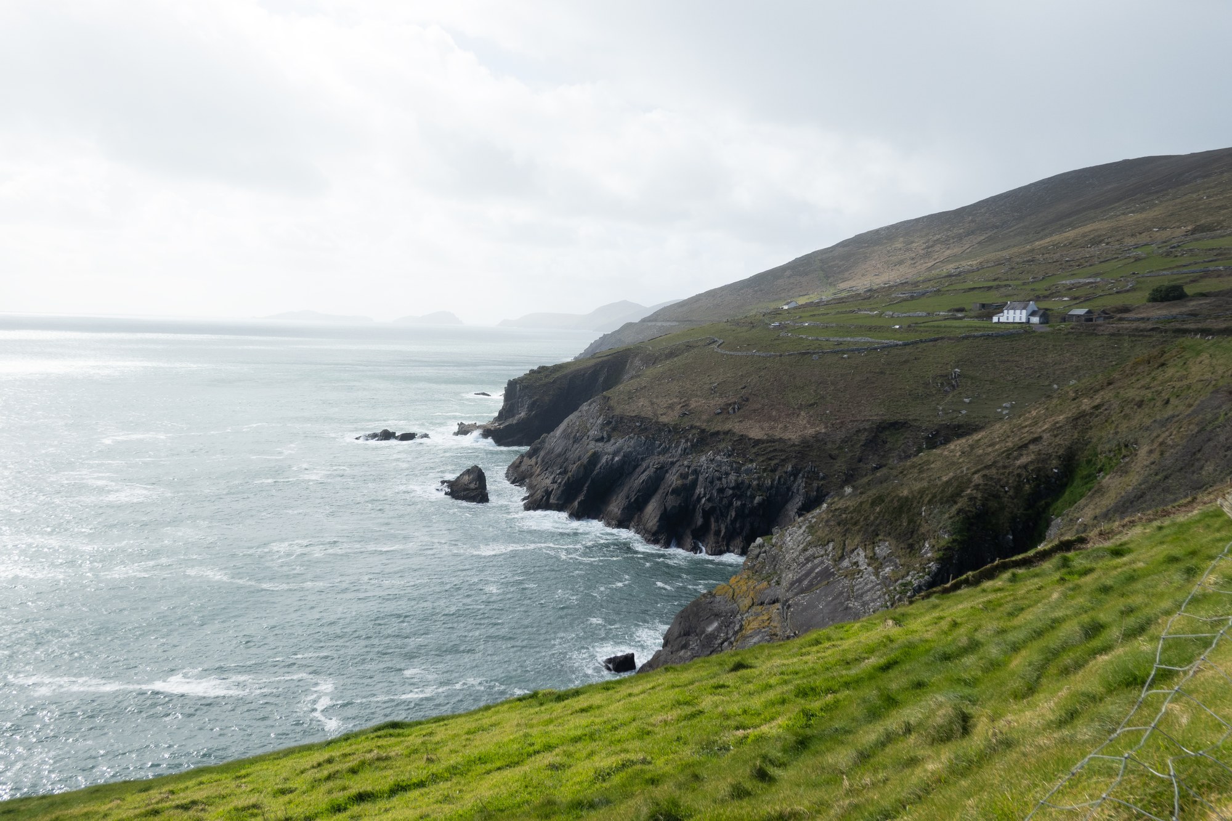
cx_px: 616
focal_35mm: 29
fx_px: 992
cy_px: 410
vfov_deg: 45.0
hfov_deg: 63.7
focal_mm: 10.83
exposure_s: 1/400
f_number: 5.6
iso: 100
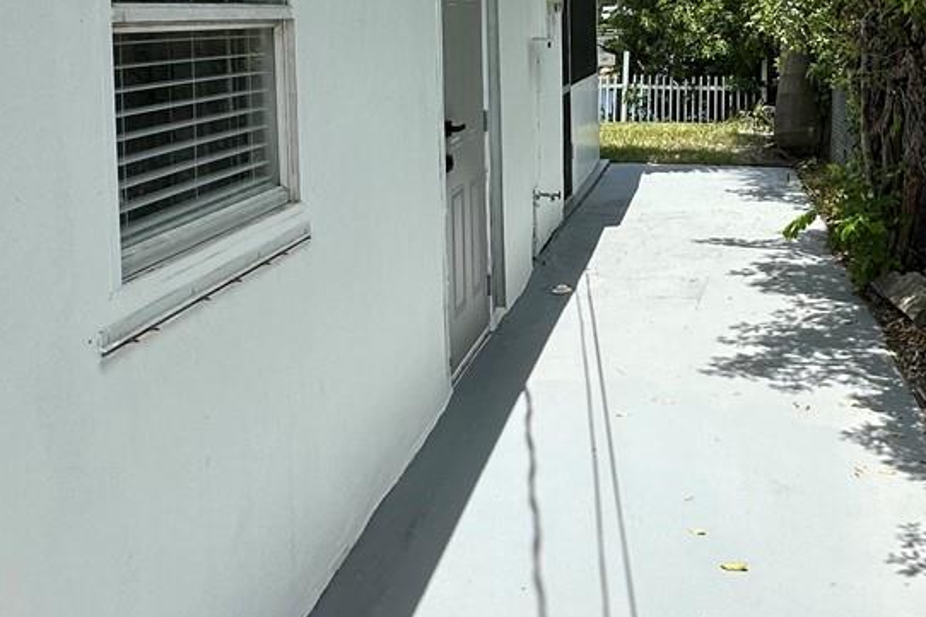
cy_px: 63
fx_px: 1106
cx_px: 654
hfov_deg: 44.4
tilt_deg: -2.2
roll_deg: +0.3
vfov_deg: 29.9
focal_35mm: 43
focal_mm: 2.22
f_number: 2.2
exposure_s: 1/1208
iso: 50
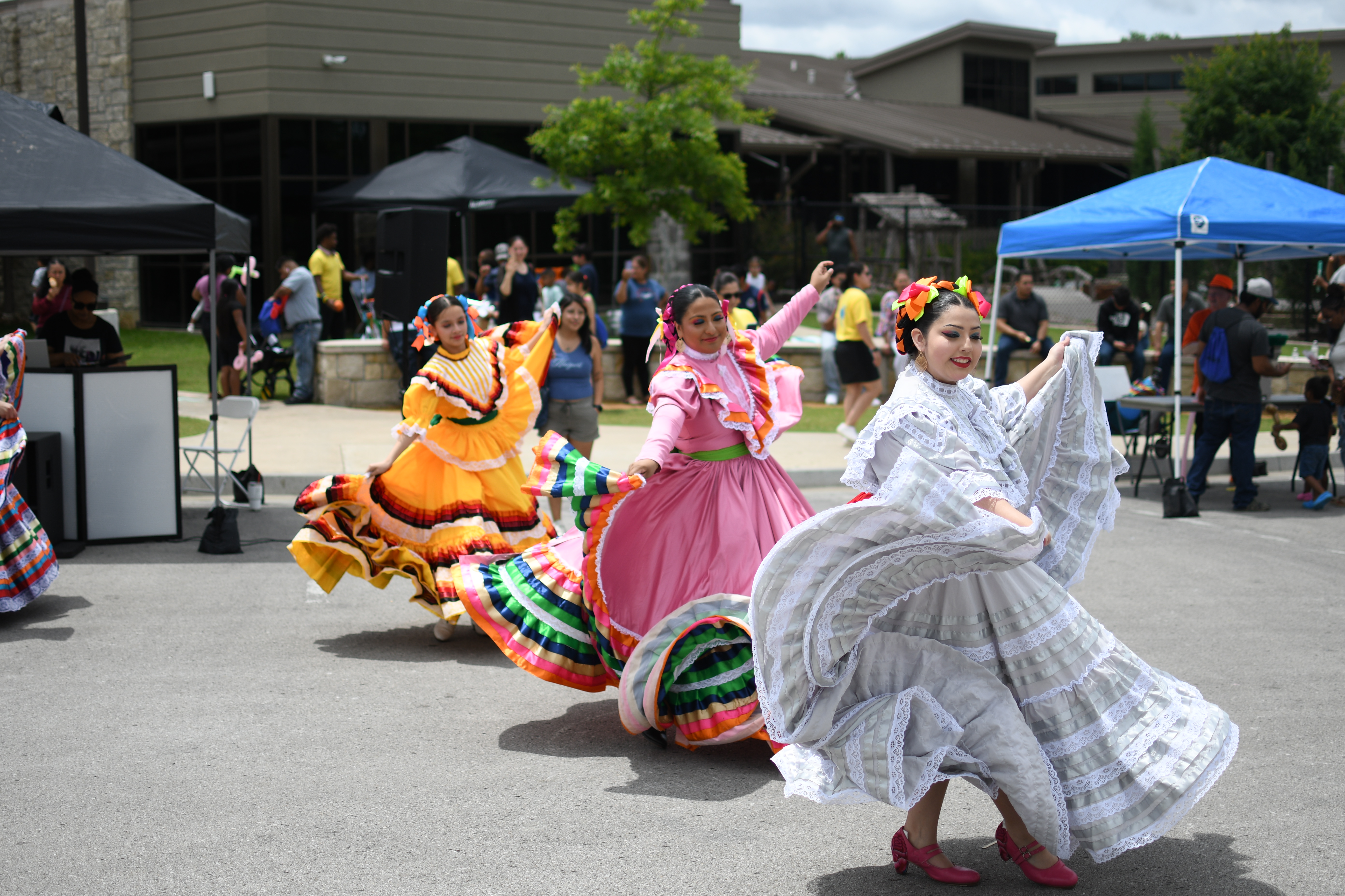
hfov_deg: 38.2
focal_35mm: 52
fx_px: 1943
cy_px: 448
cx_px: 672
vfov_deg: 26.0
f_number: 2
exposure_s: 1/6400
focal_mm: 35
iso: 100
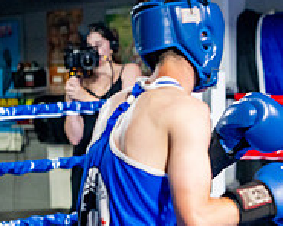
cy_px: 224
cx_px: 352
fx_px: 1357
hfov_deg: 11.6
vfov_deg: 9.5
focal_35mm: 162
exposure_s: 1/800
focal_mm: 55
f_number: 2
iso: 4000
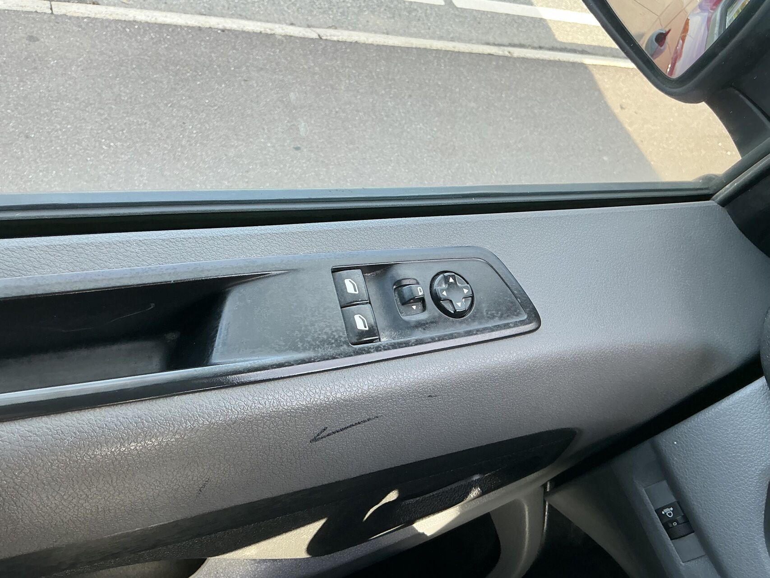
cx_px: 385
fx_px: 645
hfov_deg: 61.7
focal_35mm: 29
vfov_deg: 48.2
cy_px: 289
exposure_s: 1/120
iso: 32
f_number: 1.8
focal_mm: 3
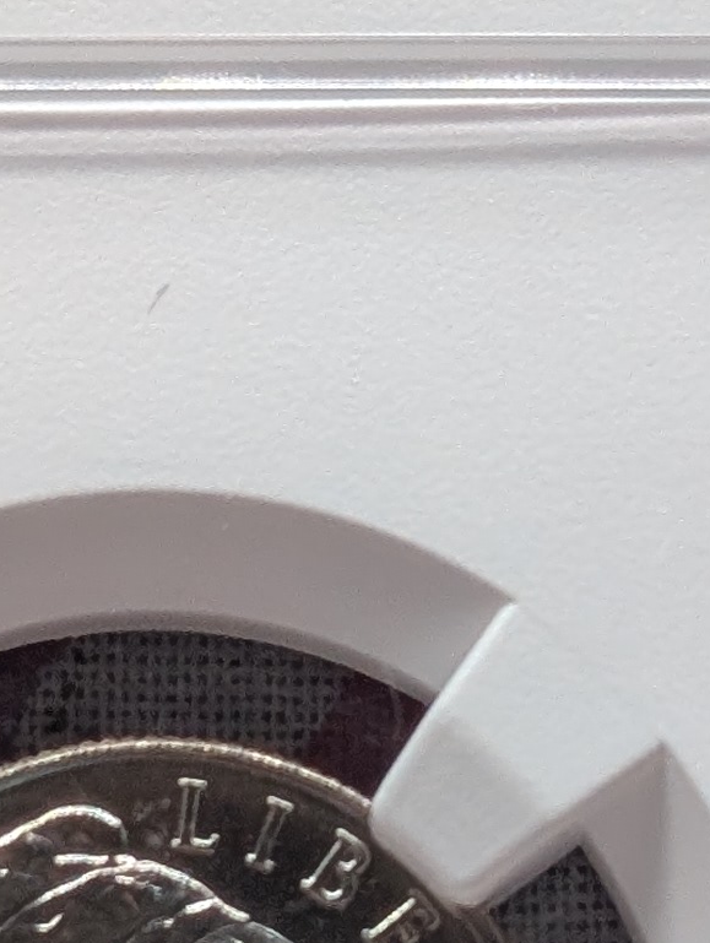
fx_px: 7093
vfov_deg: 7.6
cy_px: 714
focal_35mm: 260
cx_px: 342
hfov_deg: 5.7
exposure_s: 1/99
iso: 72
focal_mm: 6.9
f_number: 1.68
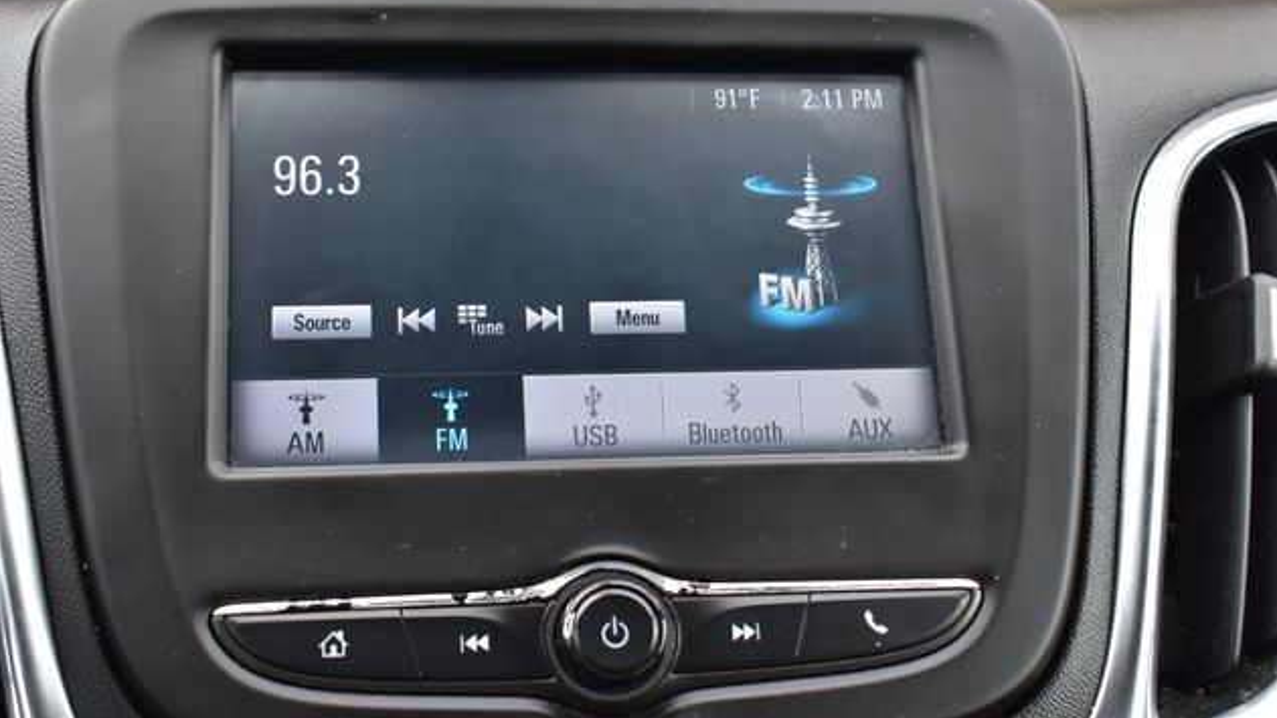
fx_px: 1727
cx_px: 646
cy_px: 374
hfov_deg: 40.6
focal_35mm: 51
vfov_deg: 23.5
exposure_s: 1/40
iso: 400
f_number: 7.1
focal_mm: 32
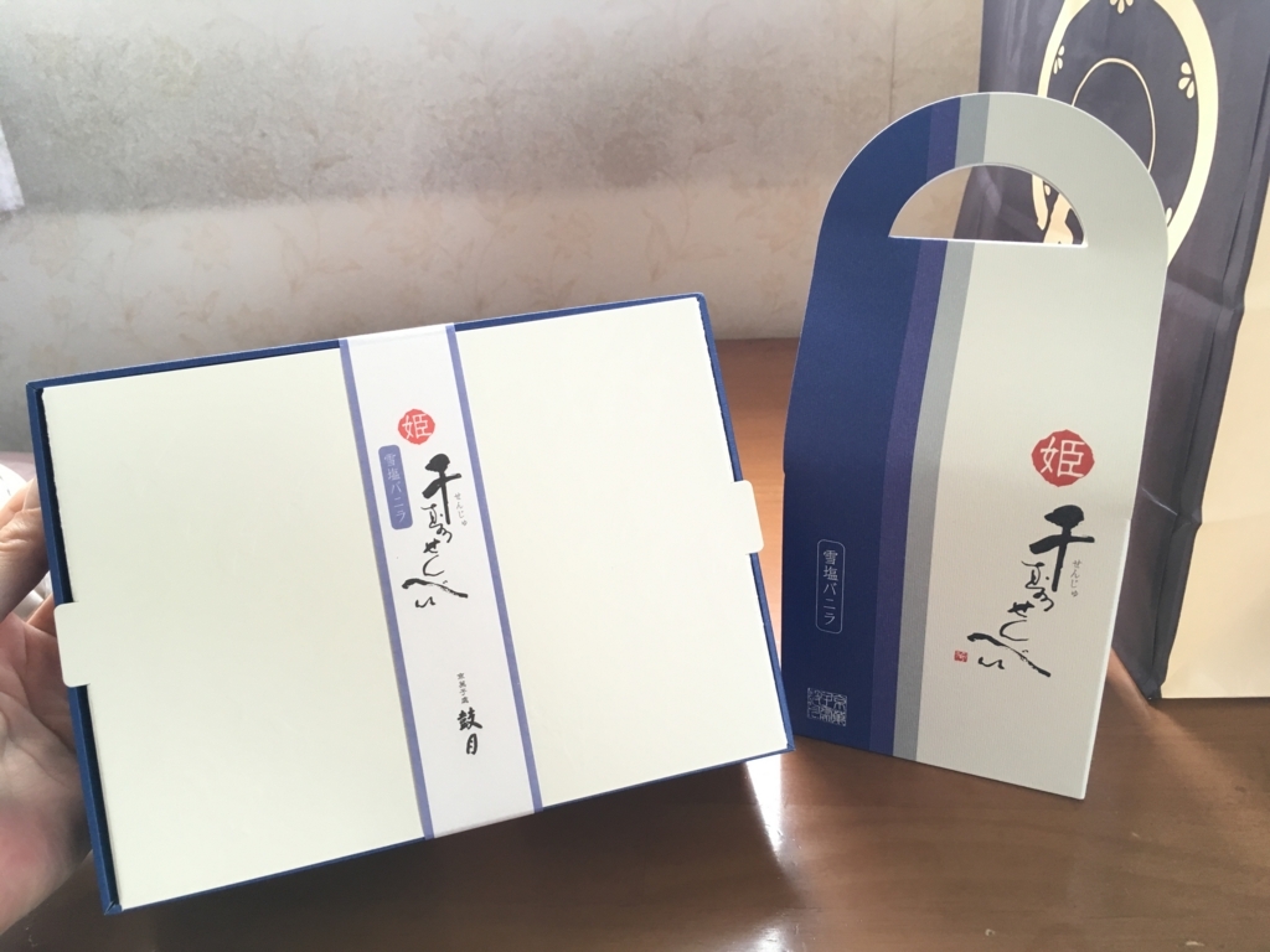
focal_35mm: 29
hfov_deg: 61.7
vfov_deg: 48.2
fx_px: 1064
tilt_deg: -27.9
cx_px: 635
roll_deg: +2.5
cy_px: 476
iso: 40
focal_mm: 4.15
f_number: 2.2
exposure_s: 1/30
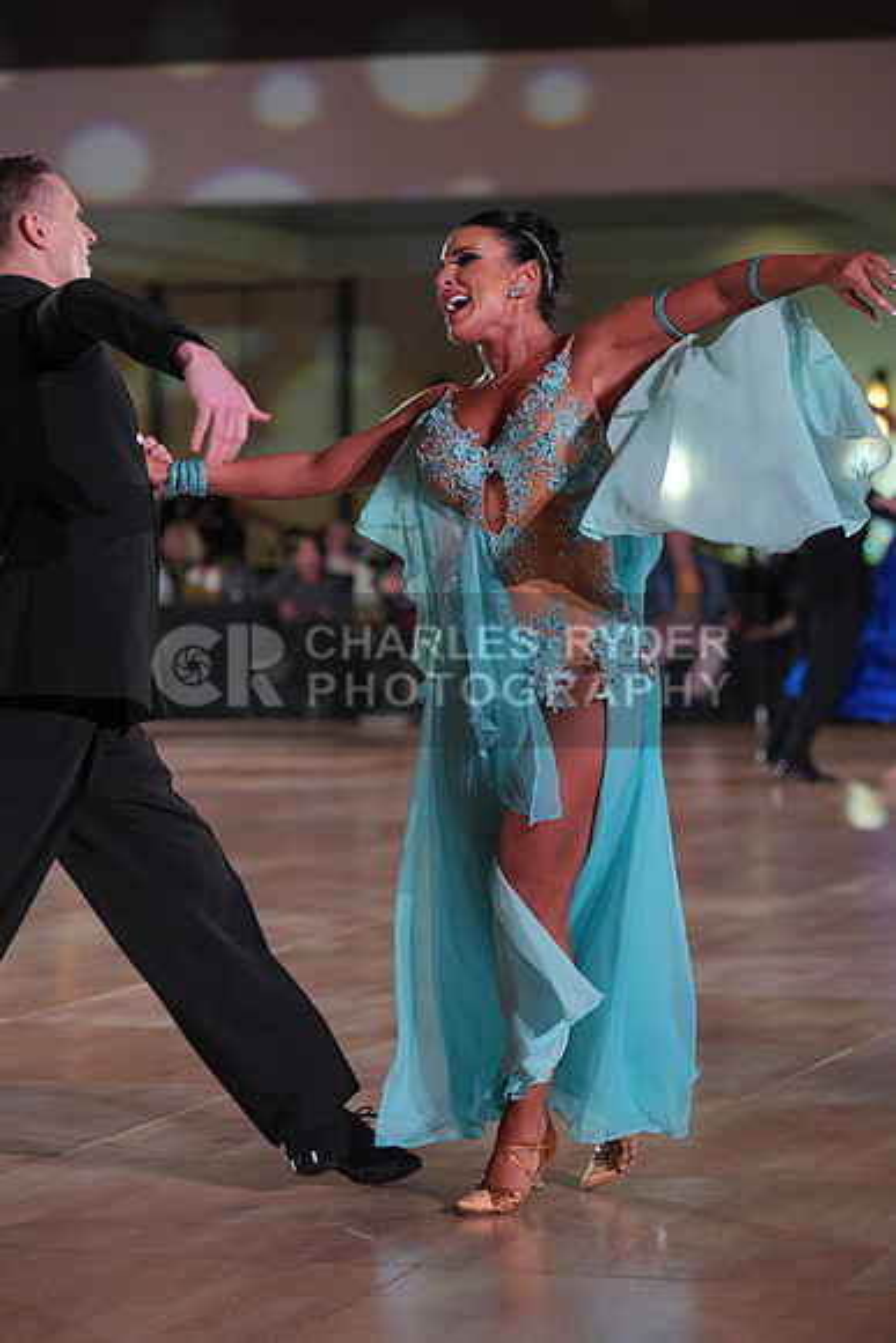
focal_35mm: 111
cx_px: 448
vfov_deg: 18.4
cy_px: 672
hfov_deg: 12.3
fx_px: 4141
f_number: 4
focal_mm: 111
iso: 1600
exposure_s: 1/500
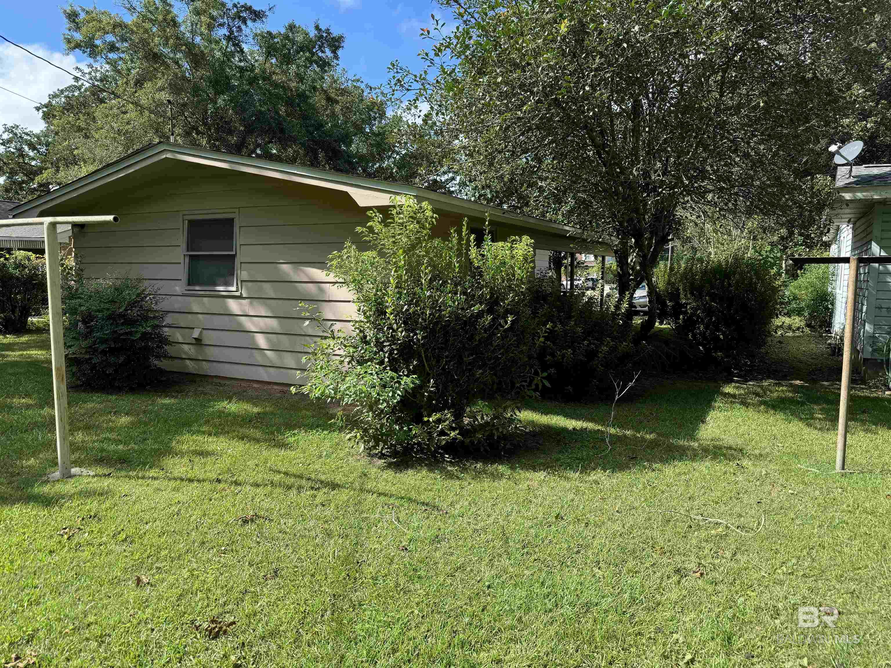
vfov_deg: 56.8
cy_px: 334
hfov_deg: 71.6
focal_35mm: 24
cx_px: 446
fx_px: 618
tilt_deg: -6.3
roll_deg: -1.0
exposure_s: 1/1456
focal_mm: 6.76
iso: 80
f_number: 1.78
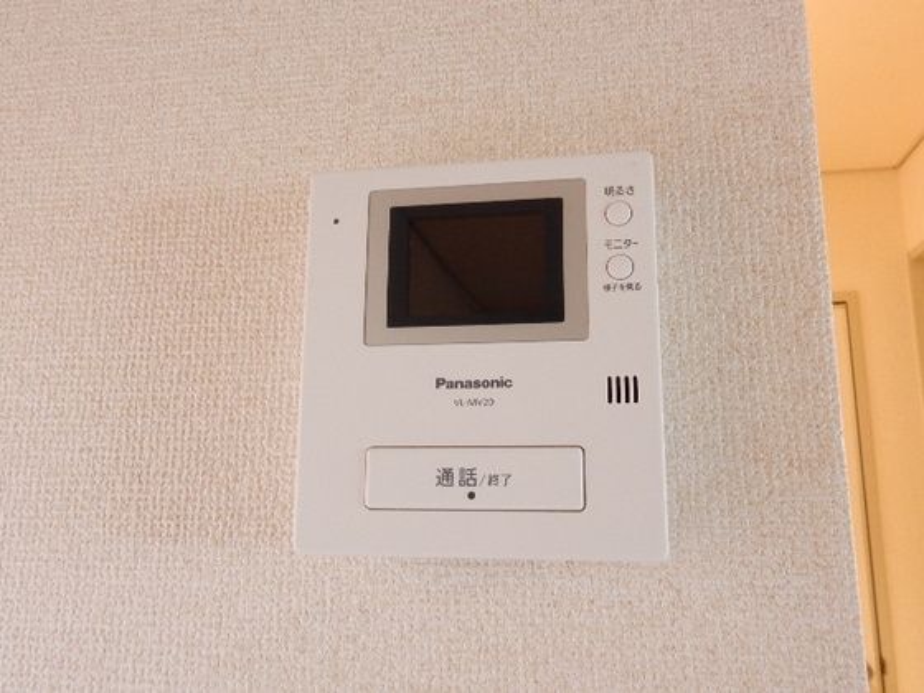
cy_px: 346
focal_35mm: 30
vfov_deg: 46.8
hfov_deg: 60.0
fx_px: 801
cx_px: 462
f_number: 4
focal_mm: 5.4
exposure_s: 1/30
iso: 360
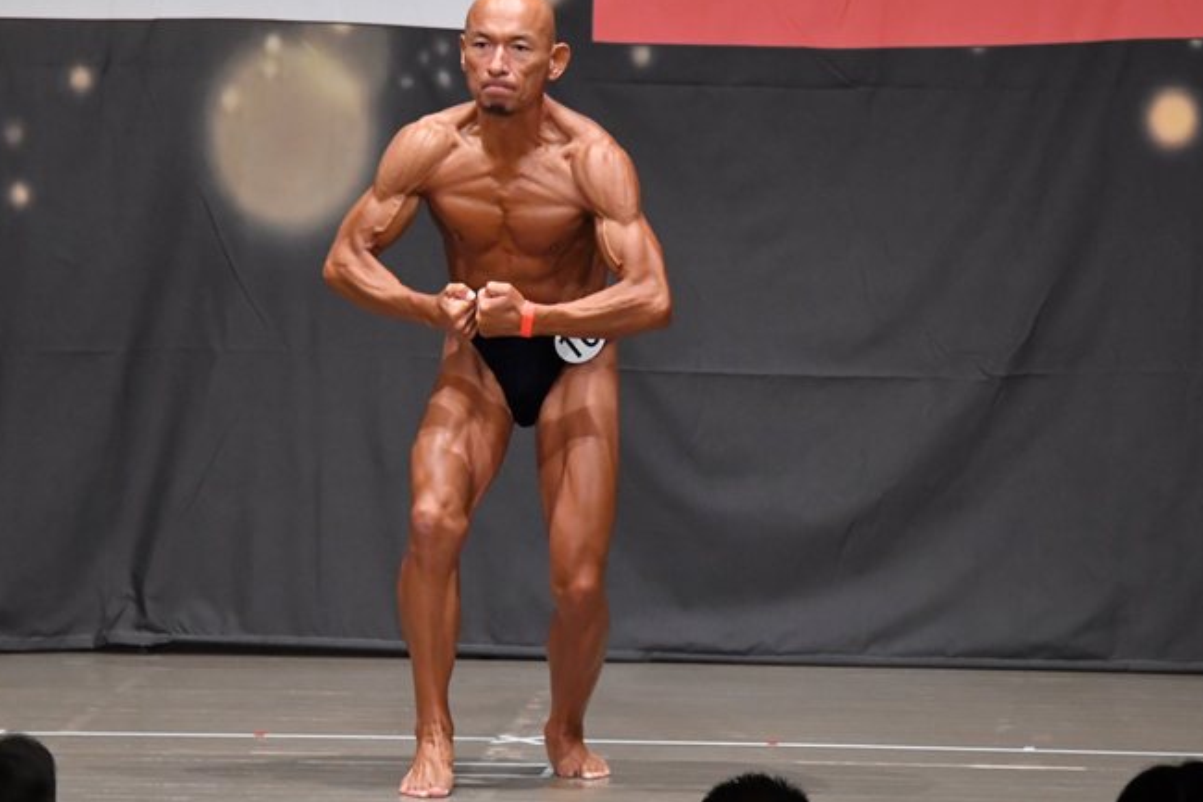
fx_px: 9554
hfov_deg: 7.2
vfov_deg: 4.8
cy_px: 378
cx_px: 556
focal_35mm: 286
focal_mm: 160
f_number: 5.6
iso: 6400
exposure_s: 1/400
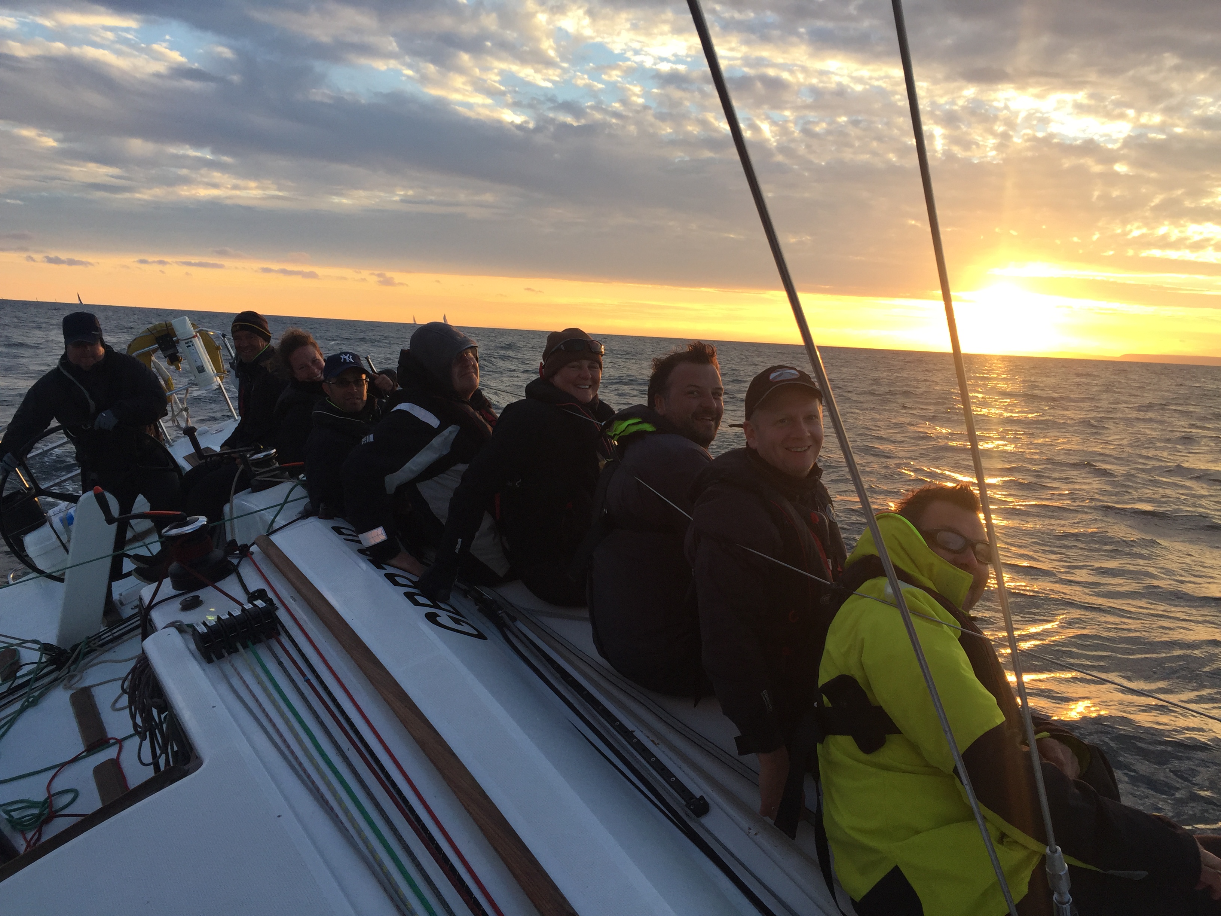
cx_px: 610
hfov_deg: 61.7
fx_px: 1023
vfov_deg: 48.2
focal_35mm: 29
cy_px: 458
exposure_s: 1/329
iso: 32
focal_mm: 4.15
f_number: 2.2
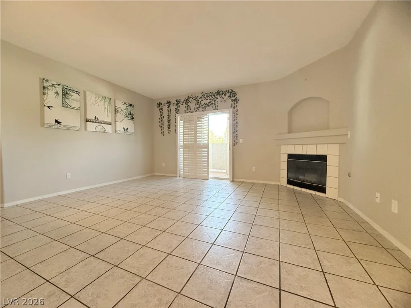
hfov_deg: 102.1
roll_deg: +0.3
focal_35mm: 14
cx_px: 206
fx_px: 166
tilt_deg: -2.3
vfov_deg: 85.7
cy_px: 154
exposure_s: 1/120
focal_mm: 2.22
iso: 320
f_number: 2.2
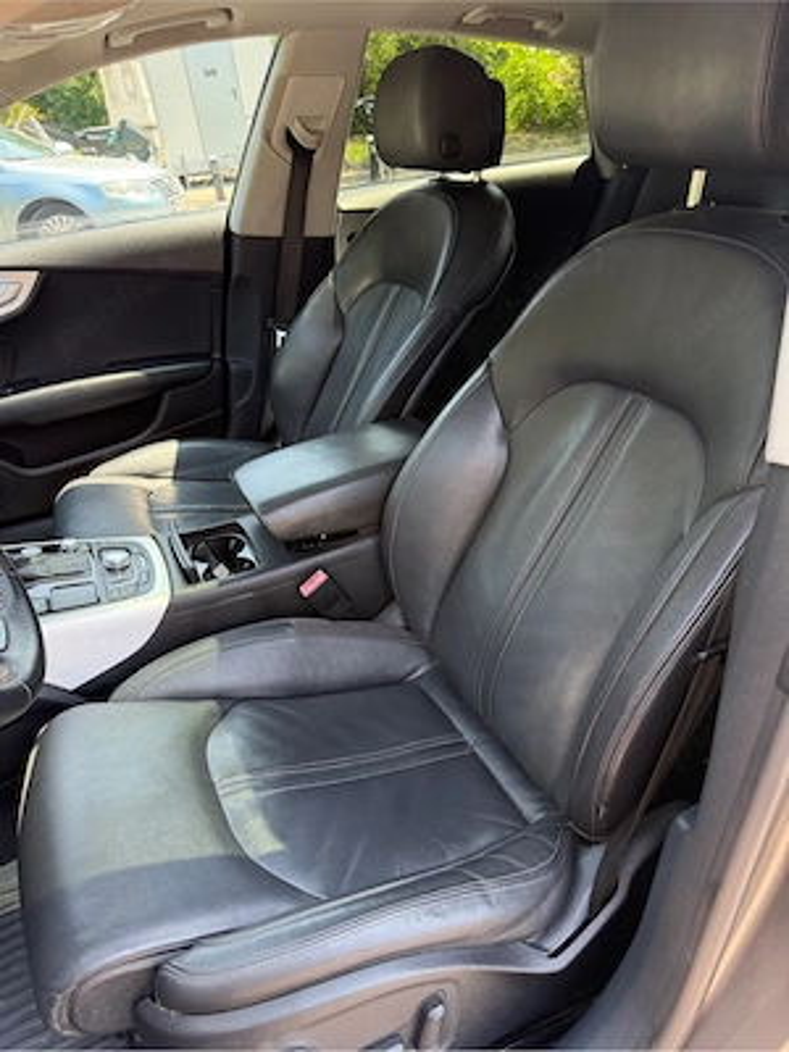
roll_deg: +6.3
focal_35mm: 24
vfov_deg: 71.6
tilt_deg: -28.2
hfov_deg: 56.8
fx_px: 729
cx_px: 394
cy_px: 526
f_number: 1.78
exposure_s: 1/243
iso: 160
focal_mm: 6.76
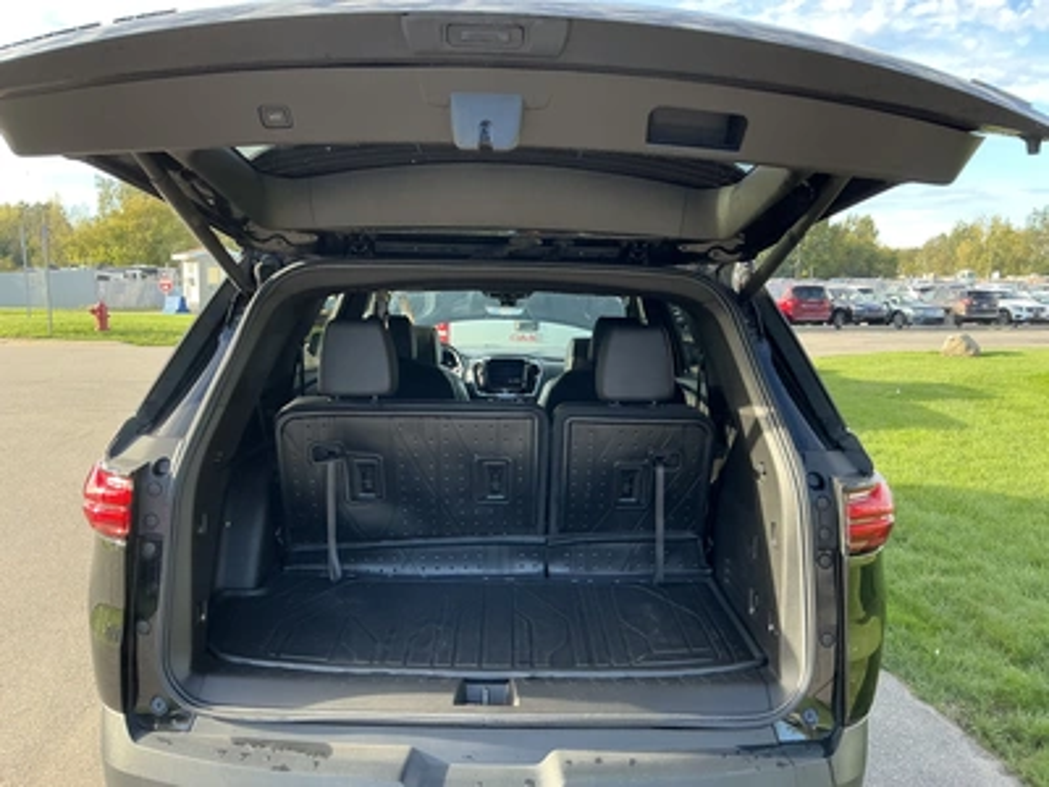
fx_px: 849
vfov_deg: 49.7
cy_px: 394
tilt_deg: -6.8
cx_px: 524
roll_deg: -1.6
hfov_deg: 63.4
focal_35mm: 28
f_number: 1.8
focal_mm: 3
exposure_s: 1/136
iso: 32
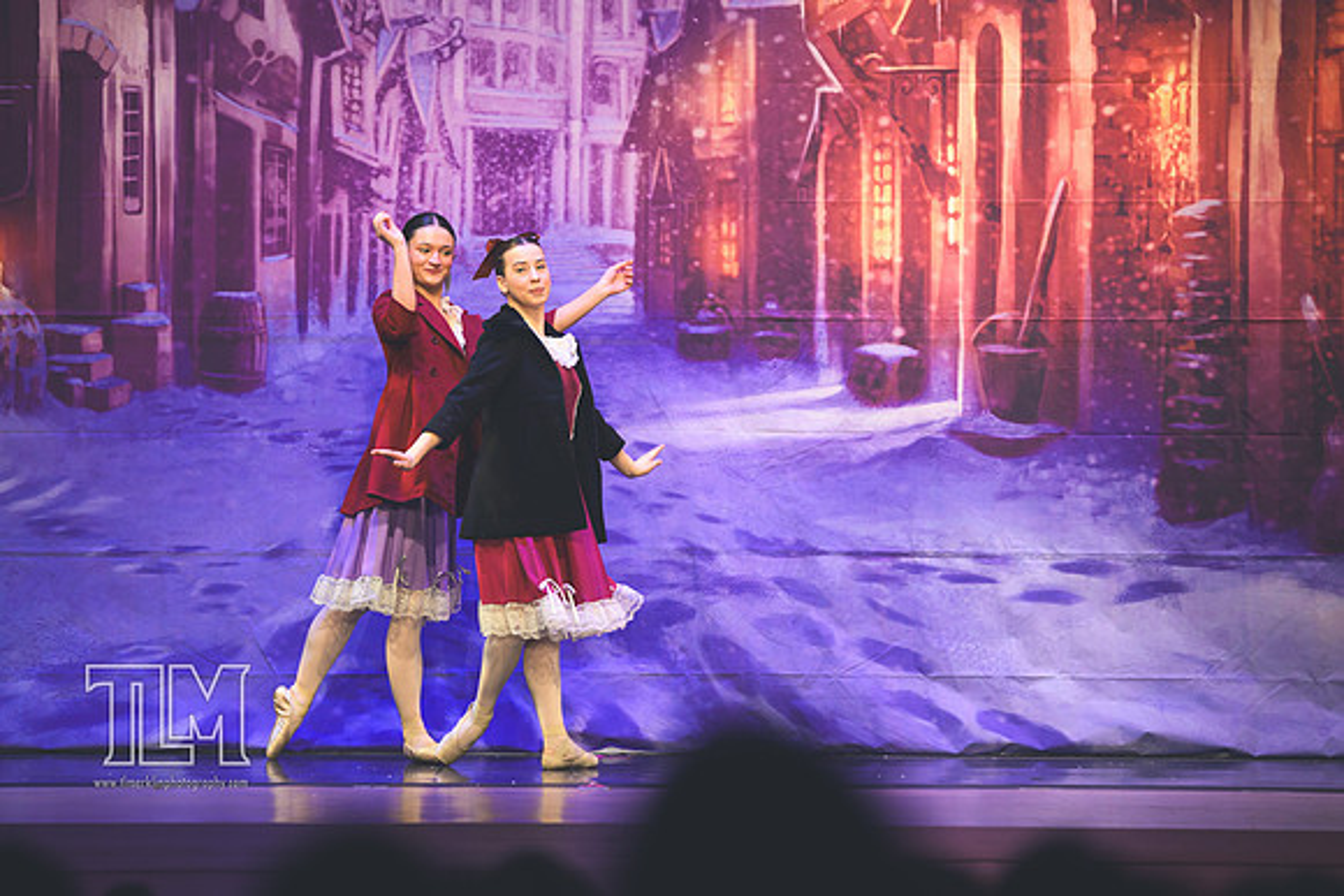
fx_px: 9355
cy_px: 448
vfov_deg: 5.5
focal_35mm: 251
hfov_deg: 8.2
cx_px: 544
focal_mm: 200
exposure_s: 1/400
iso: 900
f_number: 2.8
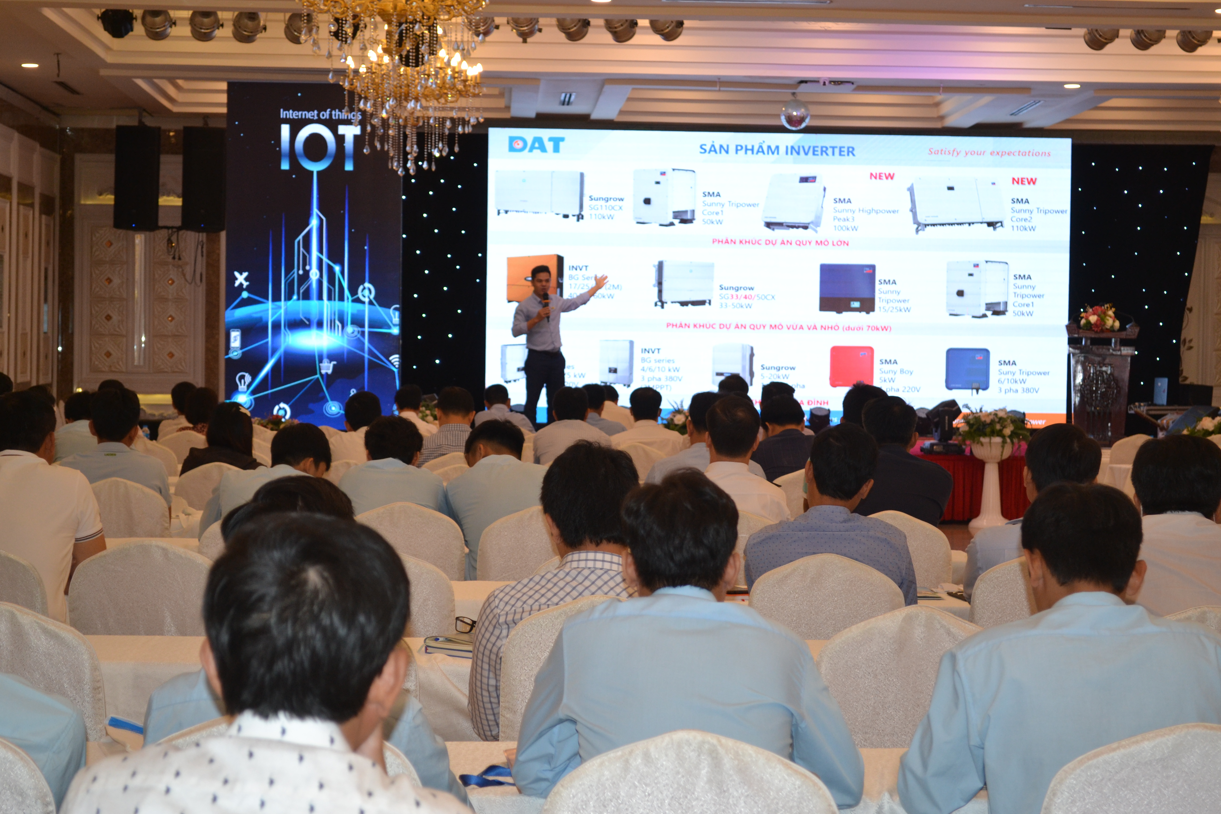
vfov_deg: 19.5
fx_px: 2374
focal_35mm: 70
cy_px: 412
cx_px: 615
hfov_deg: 28.8
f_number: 5.3
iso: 640
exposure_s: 1/60
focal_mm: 46
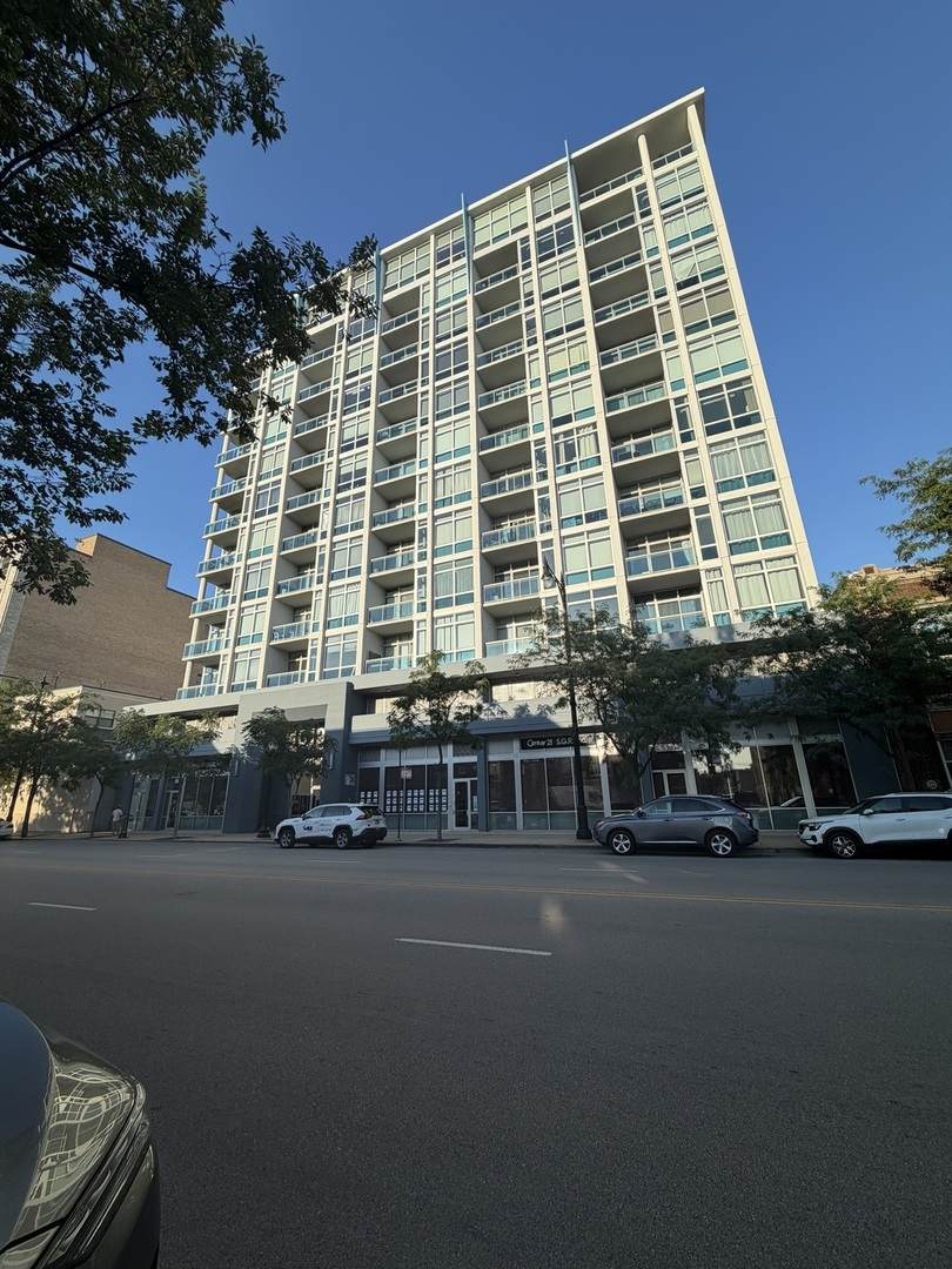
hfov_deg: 85.7
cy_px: 634
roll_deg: +1.1
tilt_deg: +18.7
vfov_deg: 102.1
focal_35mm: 14
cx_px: 476
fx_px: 513
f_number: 2.2
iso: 32
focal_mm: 2.22
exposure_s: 1/770
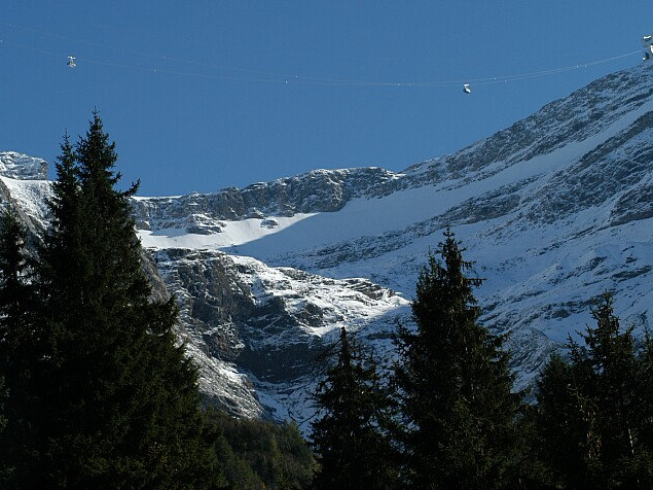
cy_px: 240
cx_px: 298
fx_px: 2395
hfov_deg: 15.5
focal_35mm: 127
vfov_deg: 11.7
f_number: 10
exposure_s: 1/400
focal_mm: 70
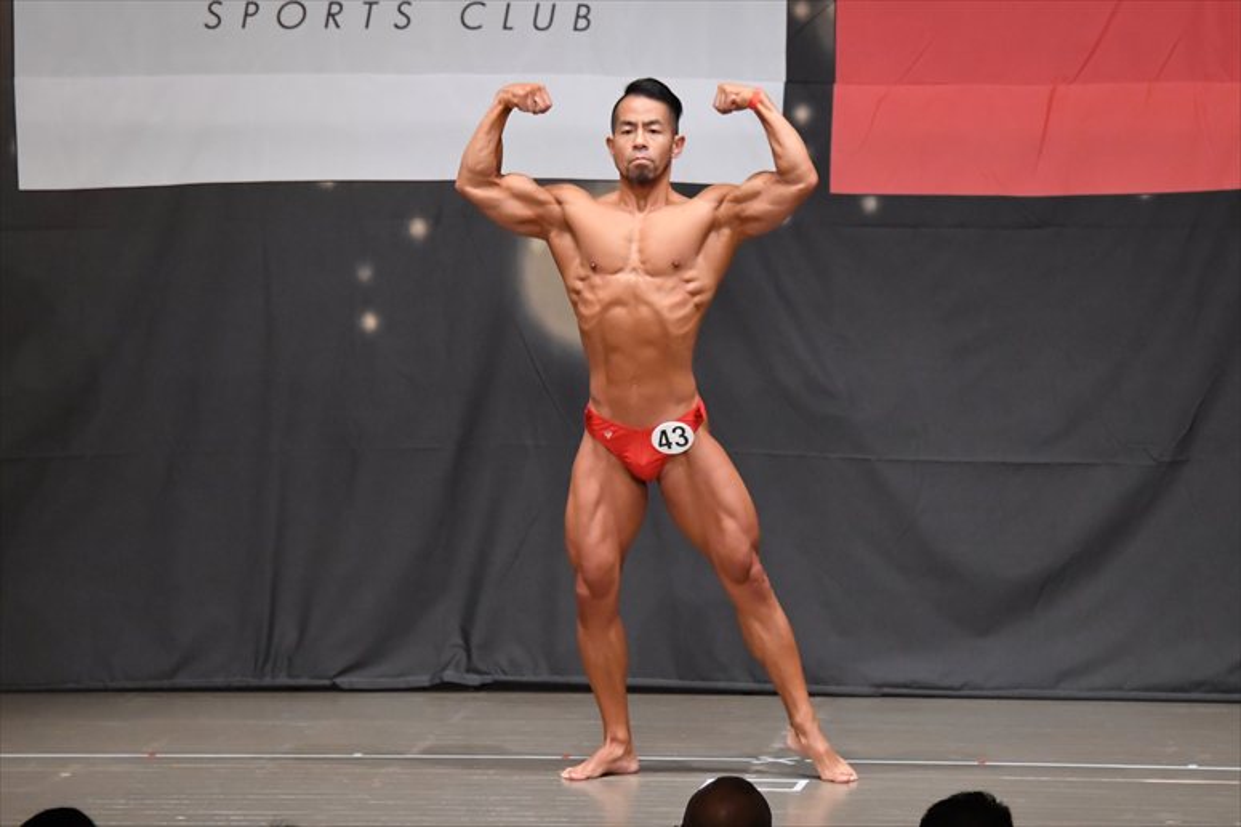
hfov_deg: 9.5
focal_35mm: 217
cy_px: 414
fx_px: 7477
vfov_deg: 6.3
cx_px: 620
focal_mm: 145
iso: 6400
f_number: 5.6
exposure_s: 1/400
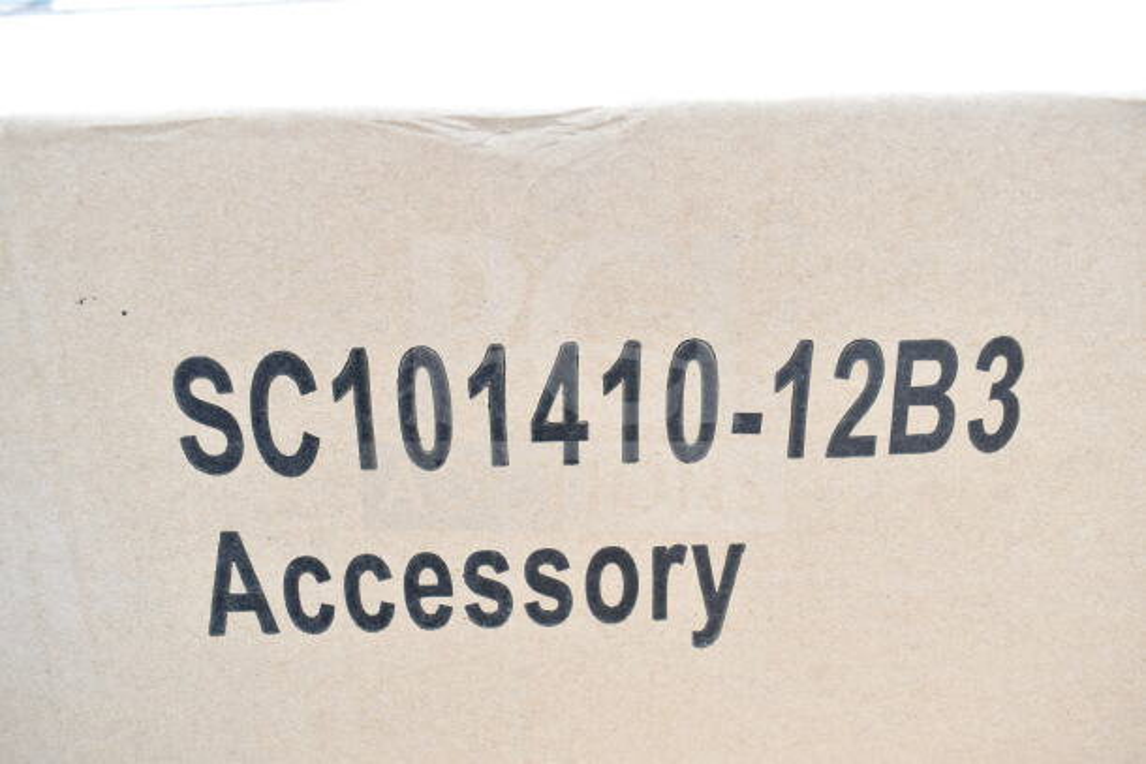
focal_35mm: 36
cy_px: 382
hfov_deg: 53.1
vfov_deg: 36.9
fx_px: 1146
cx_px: 573
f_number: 6.3
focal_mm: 24
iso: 1600
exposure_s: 1/160
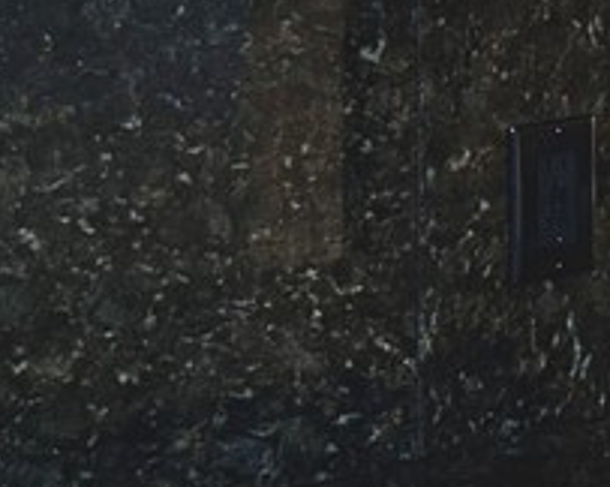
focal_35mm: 185
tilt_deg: -3.0
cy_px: -334
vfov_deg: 8.1
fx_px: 3337
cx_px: 1238
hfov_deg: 9.7
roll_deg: +0.0
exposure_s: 1/120
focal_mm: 6.76
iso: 160
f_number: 1.78
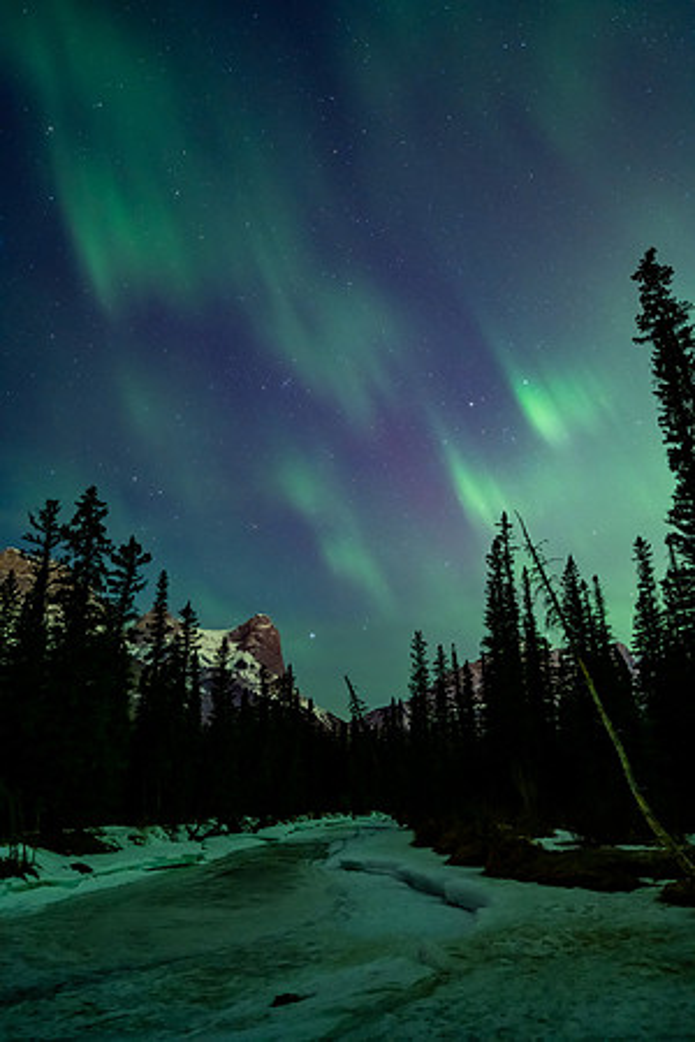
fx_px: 695
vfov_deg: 73.7
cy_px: 521
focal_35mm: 24
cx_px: 348
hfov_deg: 53.1
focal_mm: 24
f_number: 2.8
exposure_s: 10
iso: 2500
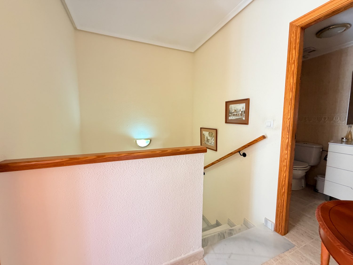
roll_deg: +0.7
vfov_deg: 85.7
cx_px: 176
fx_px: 143
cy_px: 132
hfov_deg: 102.1
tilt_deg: -5.6
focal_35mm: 14
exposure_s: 1/60
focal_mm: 2.22
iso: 400
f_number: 2.2
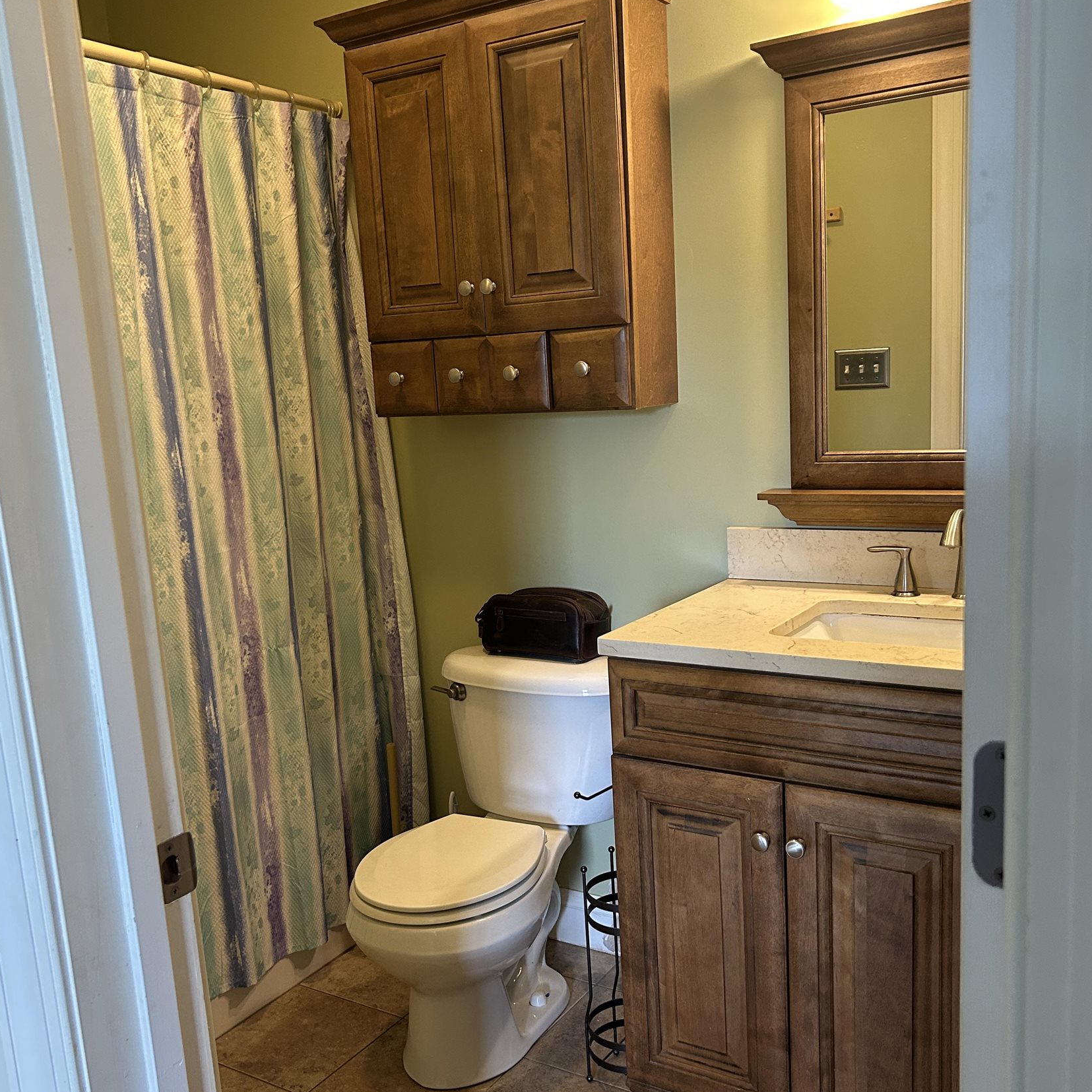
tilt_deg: -11.1
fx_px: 1142
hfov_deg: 51.1
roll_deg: +3.8
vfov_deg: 51.0
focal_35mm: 32
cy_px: 594
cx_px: 546
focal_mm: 5.7
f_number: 1.5
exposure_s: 1/60
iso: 250
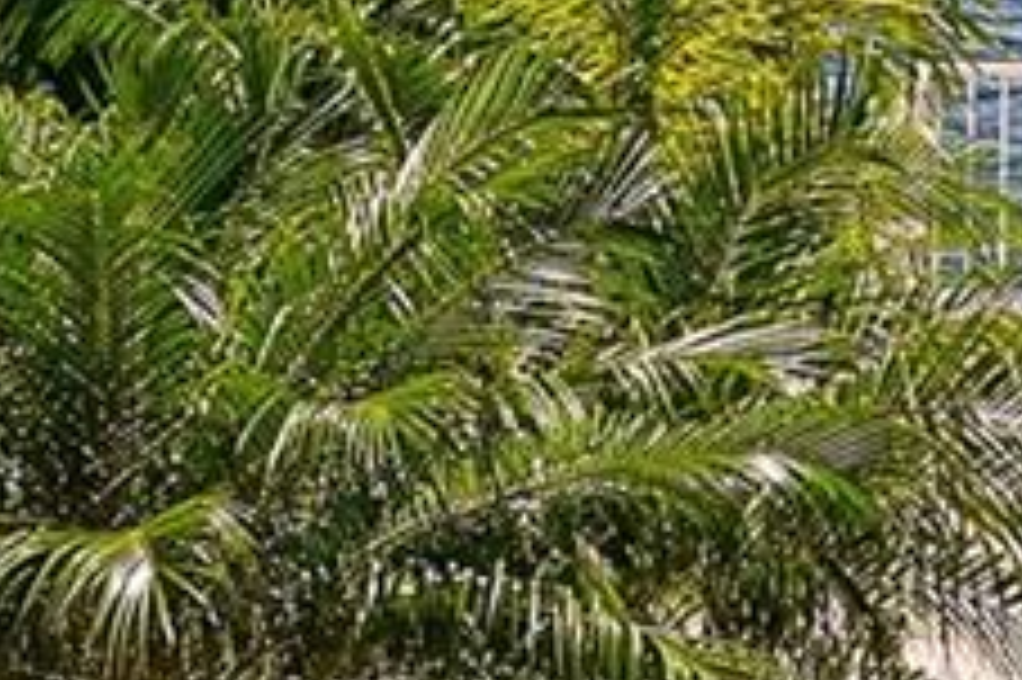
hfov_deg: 6.5
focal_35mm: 317
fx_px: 8992
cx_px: 387
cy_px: -567
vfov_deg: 4.3
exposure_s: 1/250
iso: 100
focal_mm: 30
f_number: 10
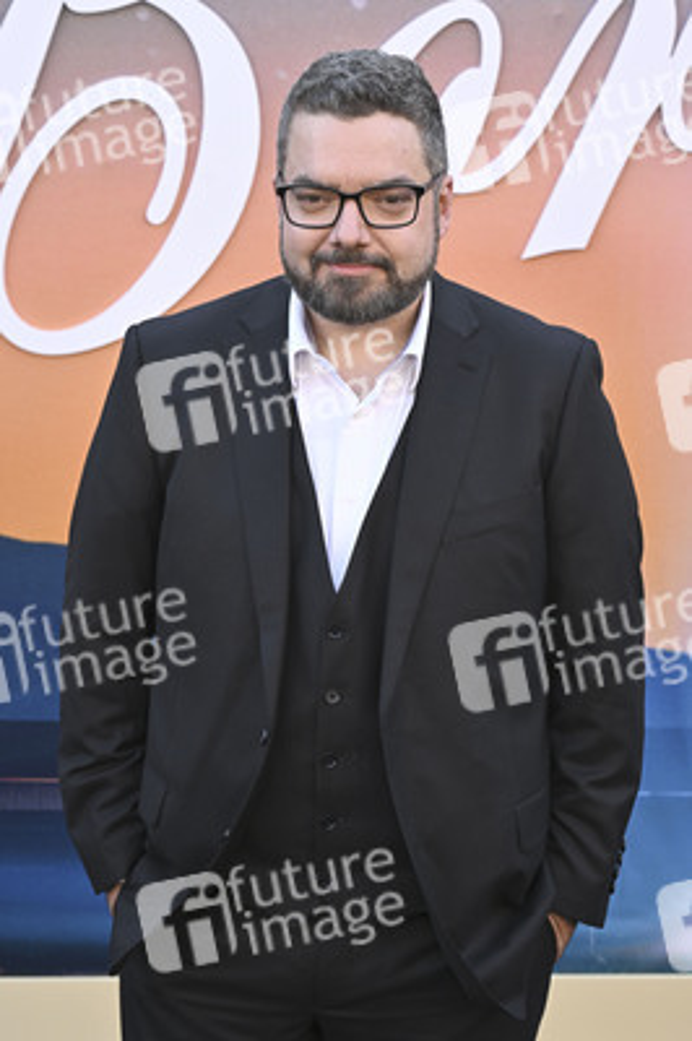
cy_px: 520
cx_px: 346
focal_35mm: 80
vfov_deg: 25.4
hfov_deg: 17.0
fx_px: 2310
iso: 800
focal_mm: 80
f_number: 7.1
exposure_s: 1/320
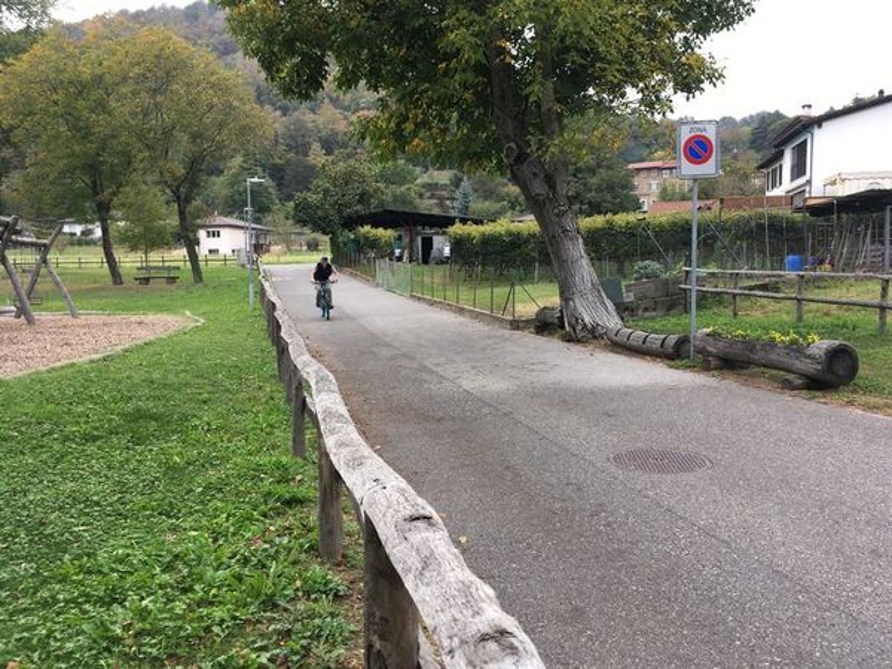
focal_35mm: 29
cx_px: 446
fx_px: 747
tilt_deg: -3.3
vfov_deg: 48.2
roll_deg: -0.2
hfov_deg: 61.7
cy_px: 334
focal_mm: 4.15
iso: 25
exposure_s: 1/112
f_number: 2.2
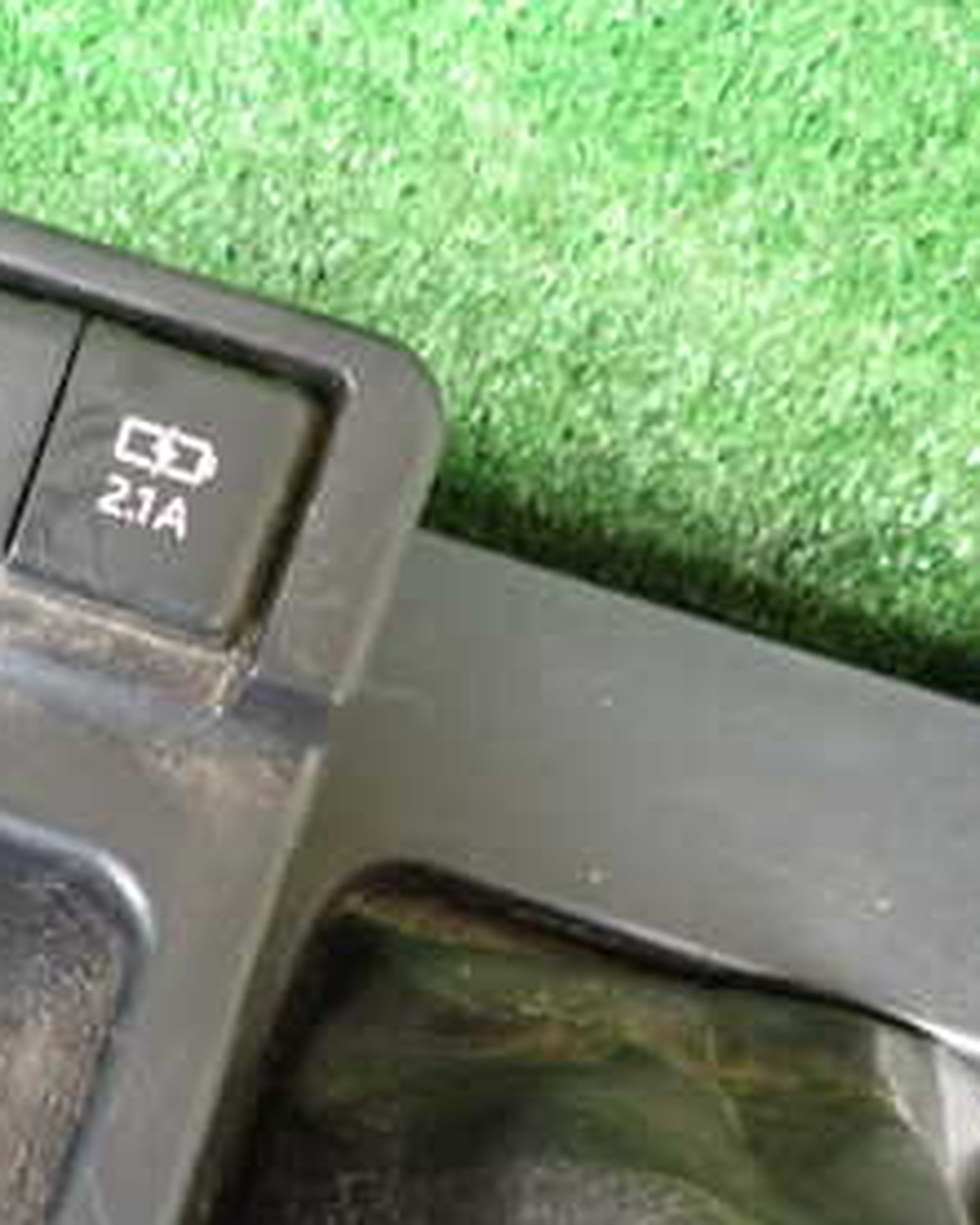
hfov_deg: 25.7
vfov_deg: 34.7
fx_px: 1920
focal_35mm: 53
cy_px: 888
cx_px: -186
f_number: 2
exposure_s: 1/30
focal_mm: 4.5
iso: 640
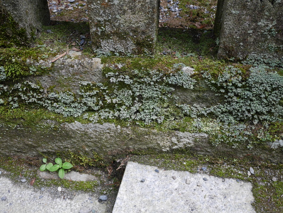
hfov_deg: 48.9
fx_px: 311
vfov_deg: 37.8
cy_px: 106
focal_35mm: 38
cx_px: 142
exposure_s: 1/125
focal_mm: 19
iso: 200
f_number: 4.3
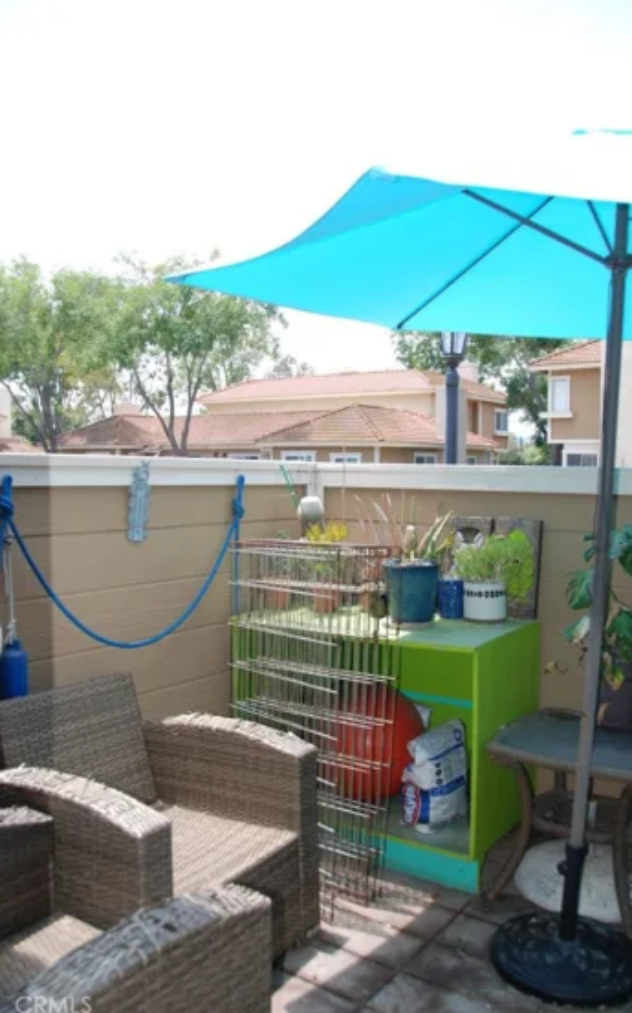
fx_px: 855
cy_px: 506
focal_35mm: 31
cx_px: 324
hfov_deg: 40.5
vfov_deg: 61.3
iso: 100
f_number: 5
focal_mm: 20
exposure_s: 1/200
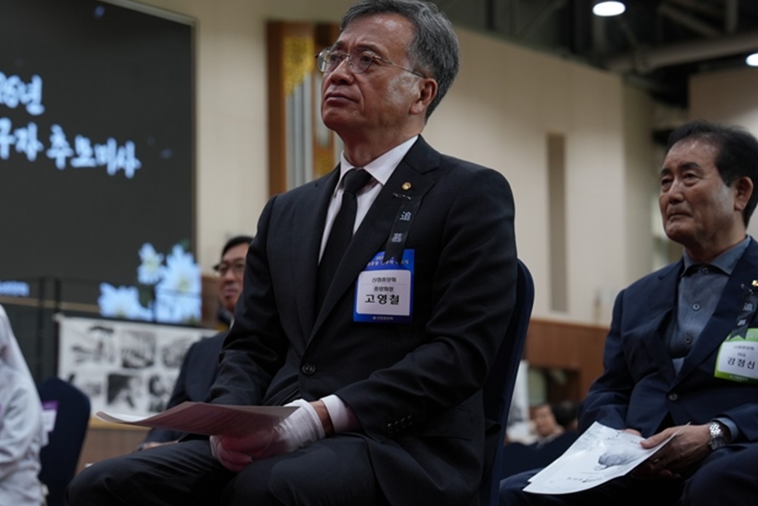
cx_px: 215
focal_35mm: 101
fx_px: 2127
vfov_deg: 13.6
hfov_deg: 20.1
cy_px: 279
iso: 640
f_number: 4.5
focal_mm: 70
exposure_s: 1/60
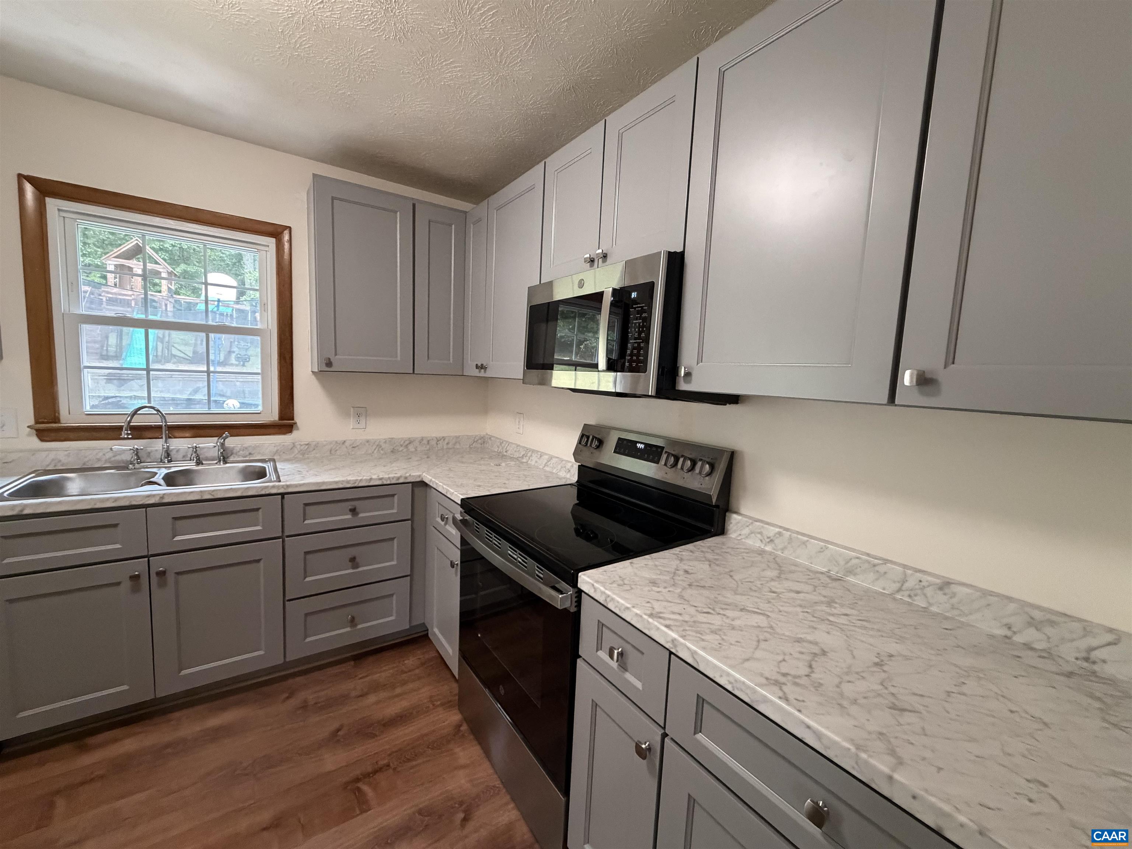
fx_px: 458
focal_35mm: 14
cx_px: 566
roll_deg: -2.6
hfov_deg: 102.1
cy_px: 424
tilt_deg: -5.5
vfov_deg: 85.7
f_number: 2.2
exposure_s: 1/60
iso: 640
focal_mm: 2.22
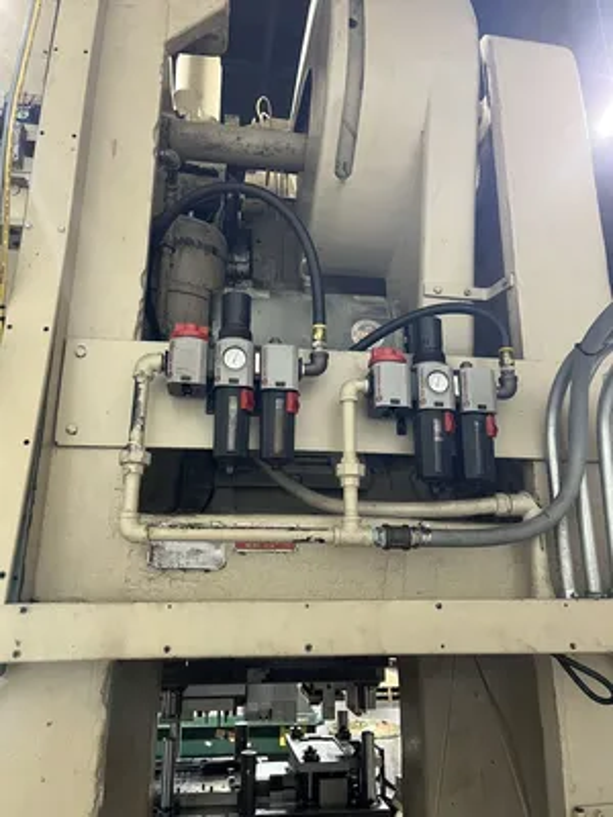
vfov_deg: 67.3
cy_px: 408
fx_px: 614
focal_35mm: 26
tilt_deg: +17.5
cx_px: 306
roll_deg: +0.5
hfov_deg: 53.1
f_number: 1.6
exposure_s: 1/60
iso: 200
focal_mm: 5.1
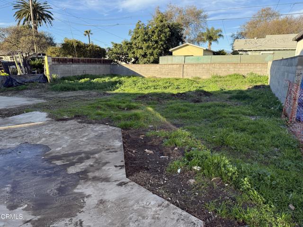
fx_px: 210
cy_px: 114
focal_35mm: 24
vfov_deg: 56.8
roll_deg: -0.7
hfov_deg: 71.6
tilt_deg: -11.9
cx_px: 152
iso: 100
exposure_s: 1/1653
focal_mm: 6.76
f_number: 1.78
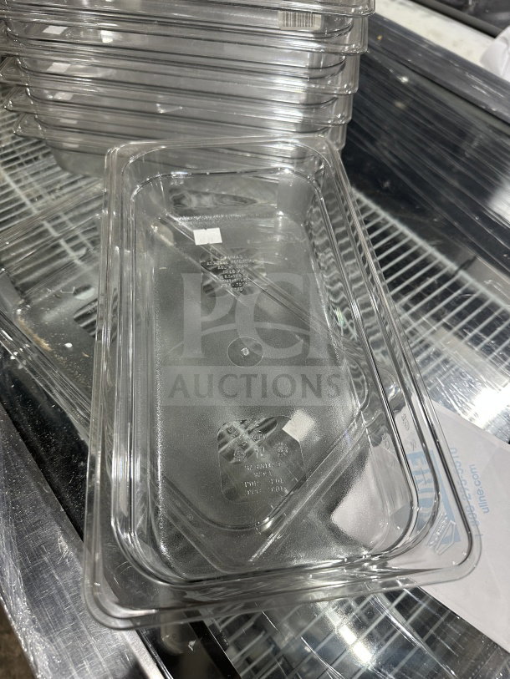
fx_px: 471
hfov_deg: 56.8
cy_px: 340
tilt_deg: -54.2
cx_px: 255
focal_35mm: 24
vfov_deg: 71.6
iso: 160
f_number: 1.78
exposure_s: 1/121
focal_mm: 6.86
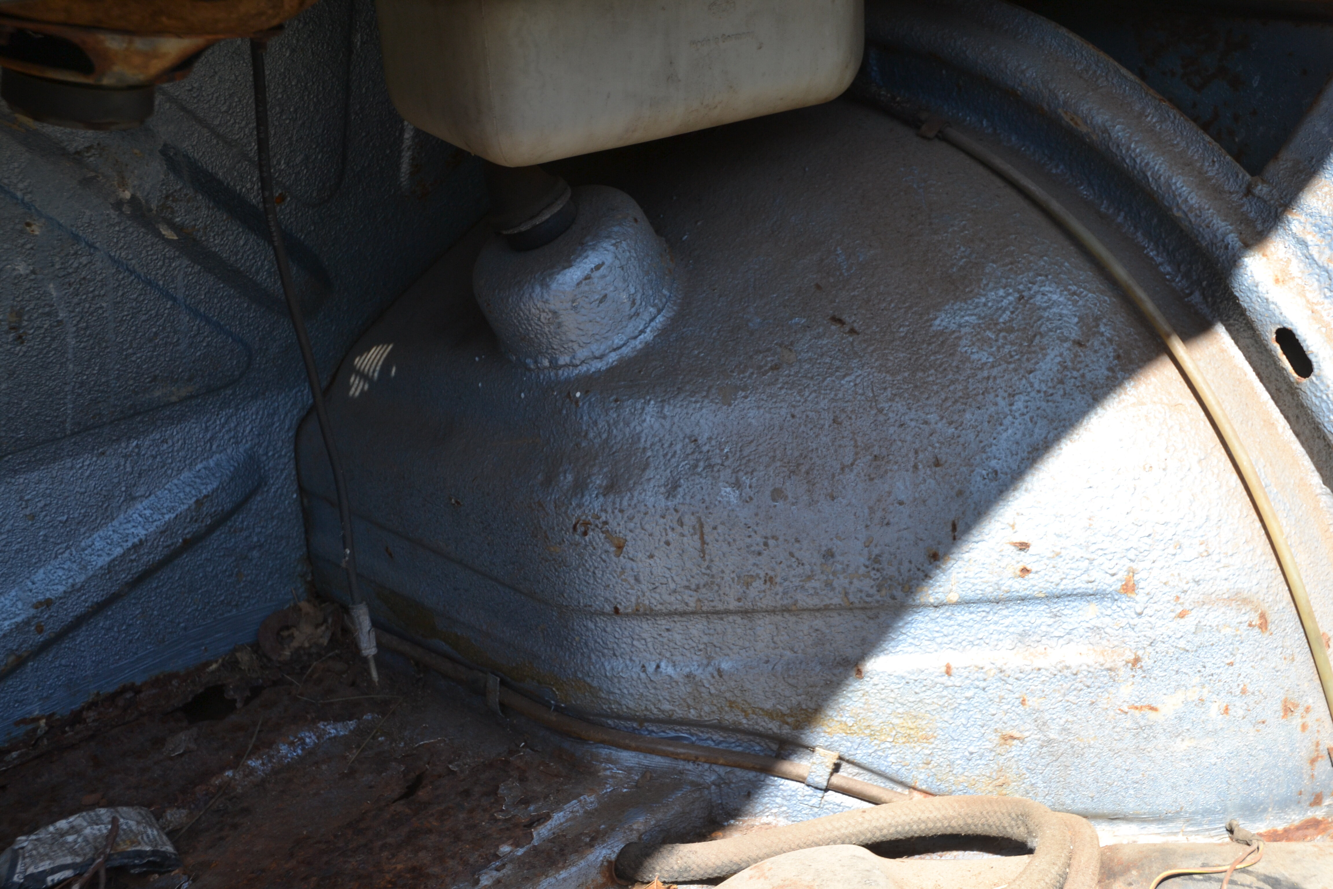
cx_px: 666
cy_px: 444
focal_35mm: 46
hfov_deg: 42.3
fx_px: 1722
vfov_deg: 28.9
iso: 140
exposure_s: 1/125
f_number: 5.6
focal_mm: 31
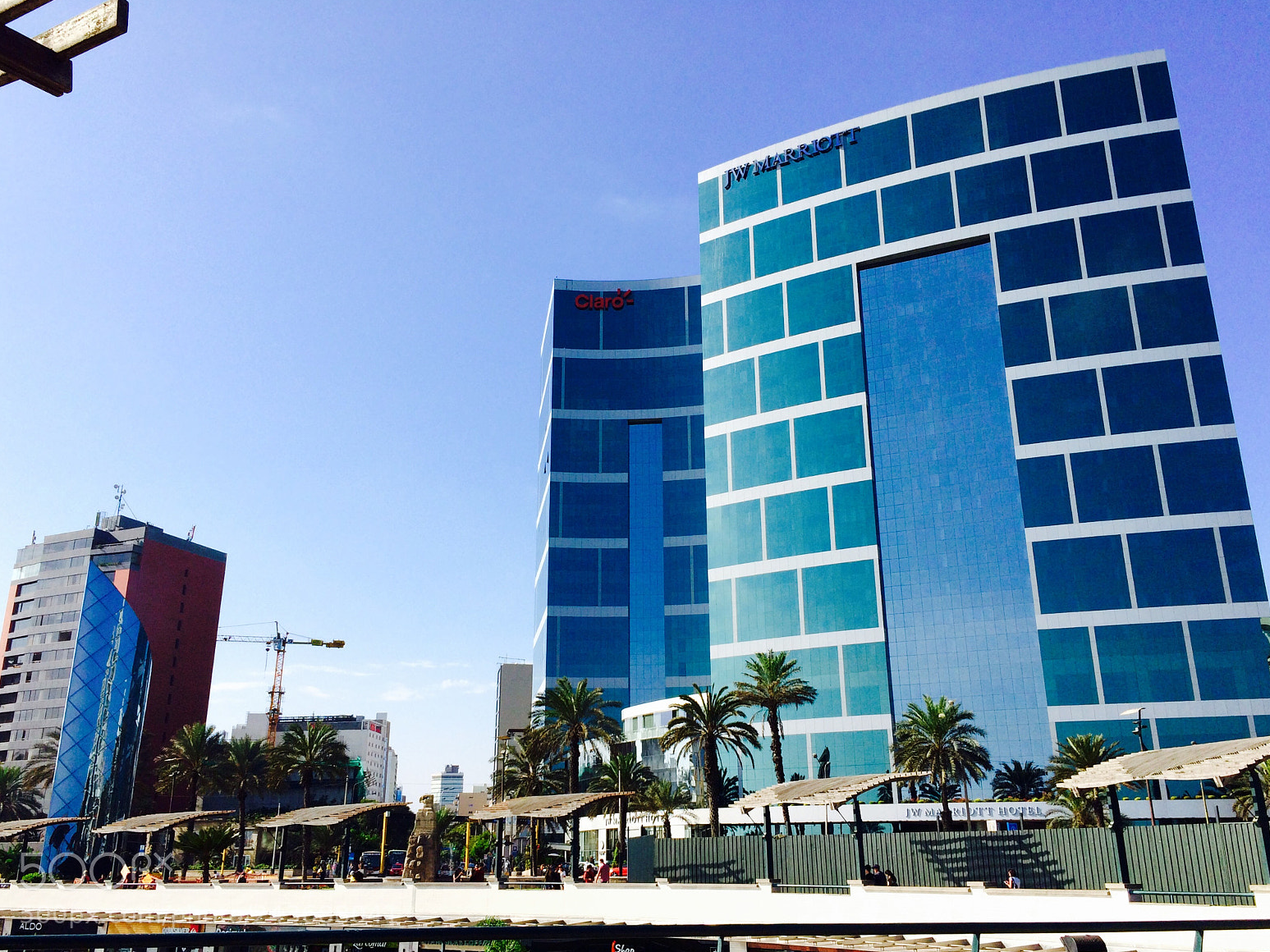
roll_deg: +0.4
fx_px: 1101
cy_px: 487
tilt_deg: +18.8
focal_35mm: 30
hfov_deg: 60.0
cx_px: 626
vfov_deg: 46.8
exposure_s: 1/2564
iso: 32
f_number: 2.2
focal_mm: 4.15
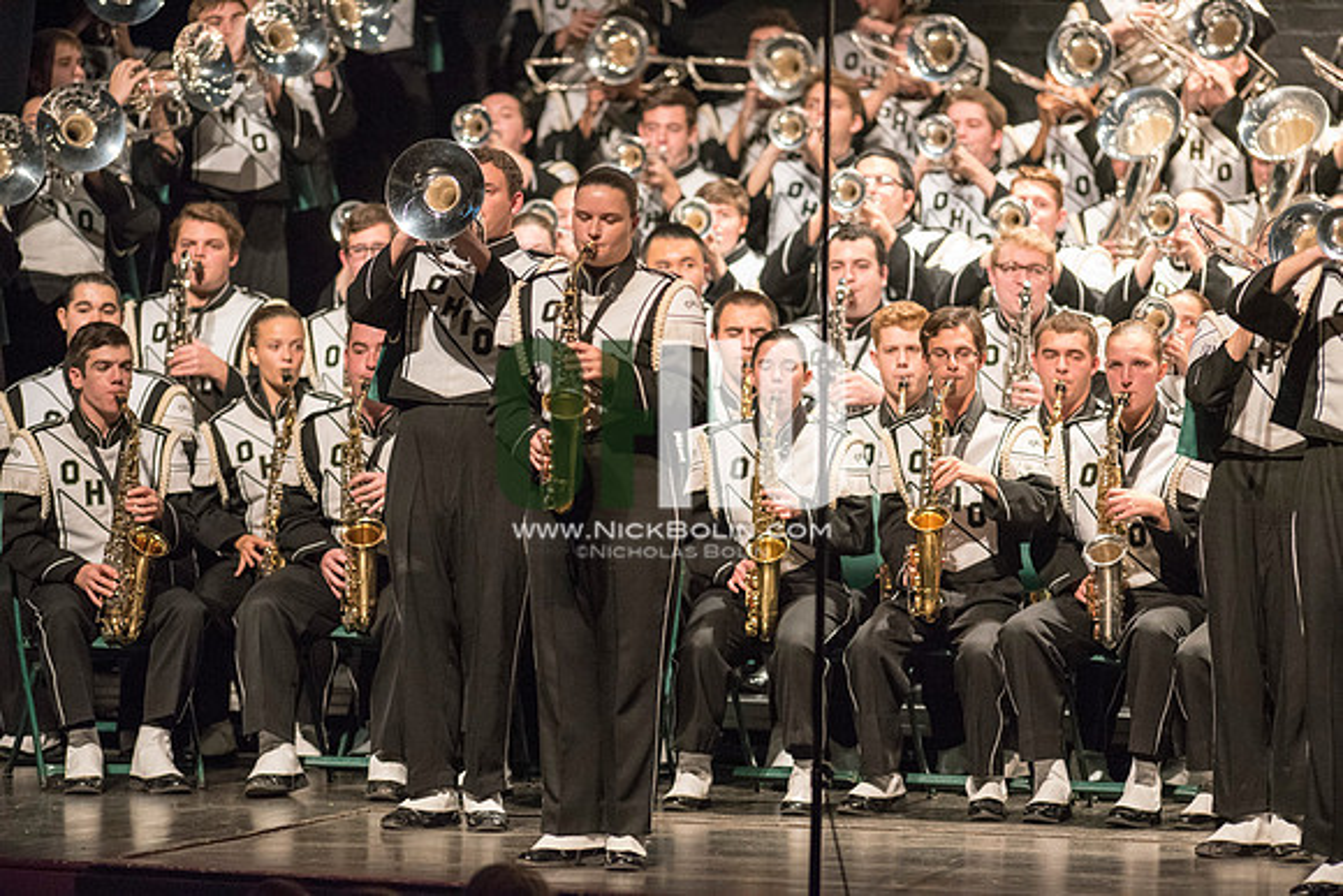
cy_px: 448
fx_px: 11194
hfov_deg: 6.9
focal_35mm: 300
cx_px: 672
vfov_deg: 4.6
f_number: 2.8
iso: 4000
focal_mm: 300
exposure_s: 1/320
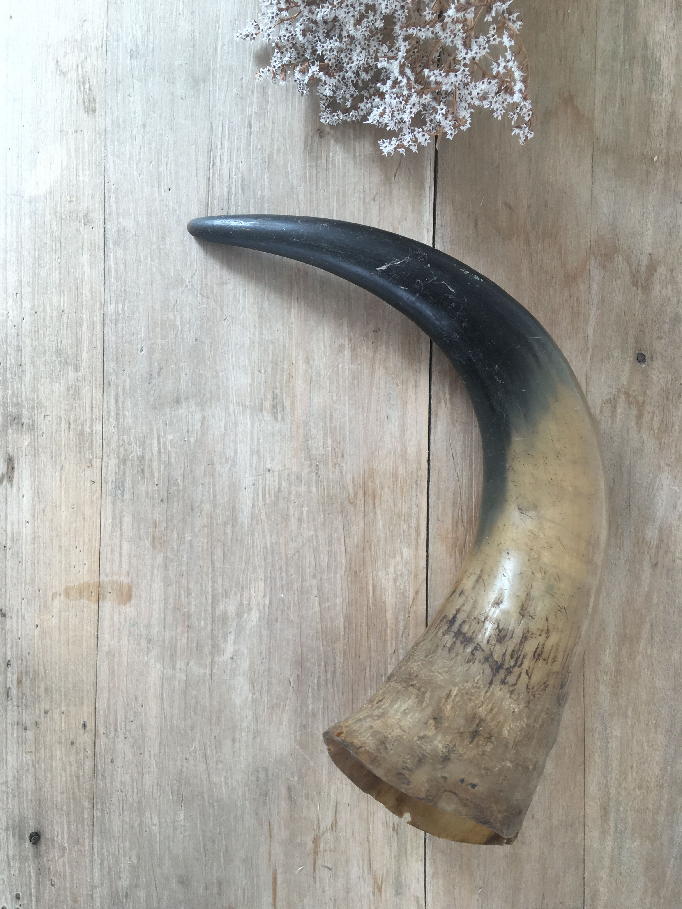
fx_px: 762
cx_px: 341
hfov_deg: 48.2
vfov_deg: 61.7
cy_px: 454
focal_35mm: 29
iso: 32
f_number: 2.2
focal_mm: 4.15
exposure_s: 1/50
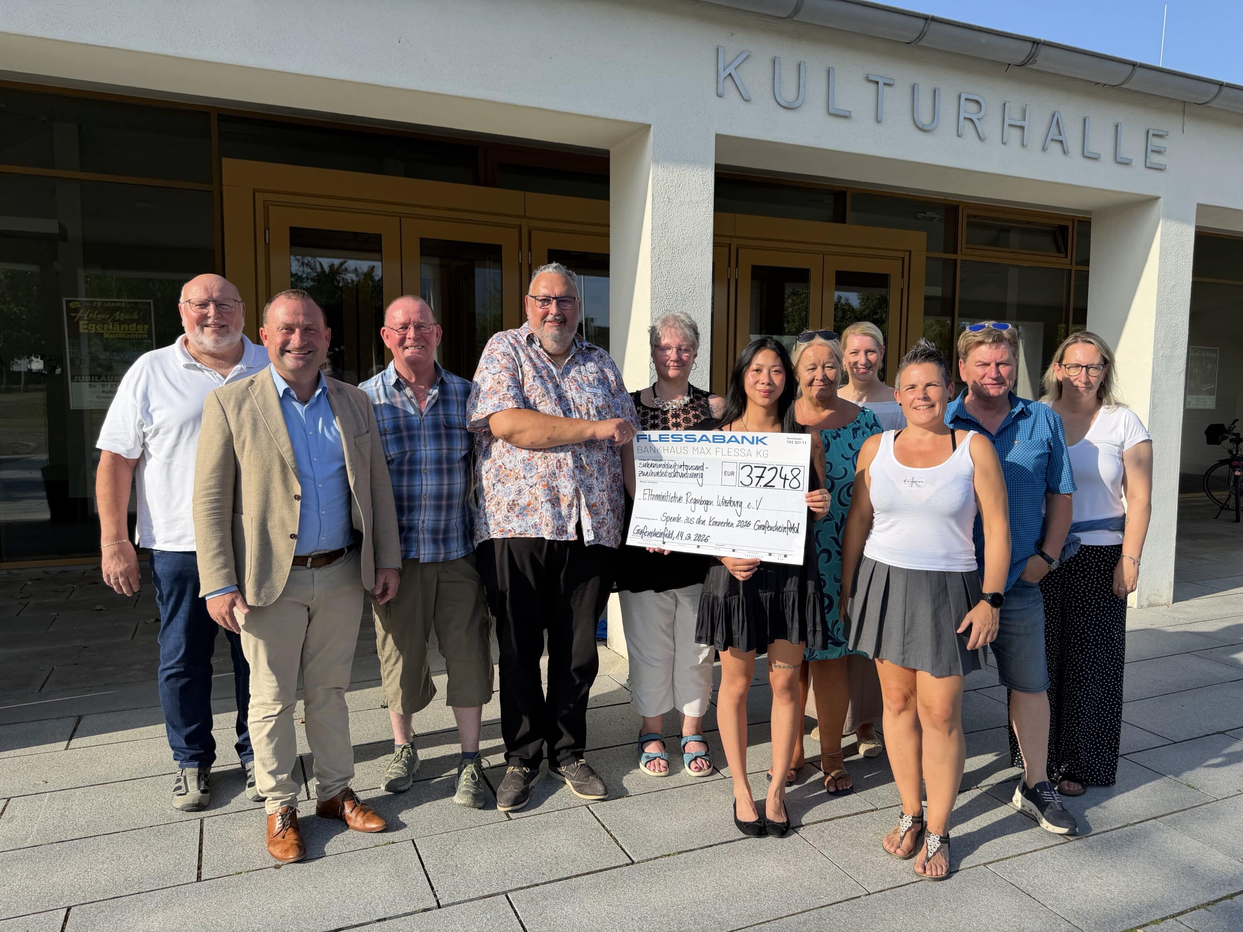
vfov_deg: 56.8
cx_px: 622
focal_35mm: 24
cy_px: 466
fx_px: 862
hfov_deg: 71.6
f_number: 1.78
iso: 80
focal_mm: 6.76
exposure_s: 1/3279
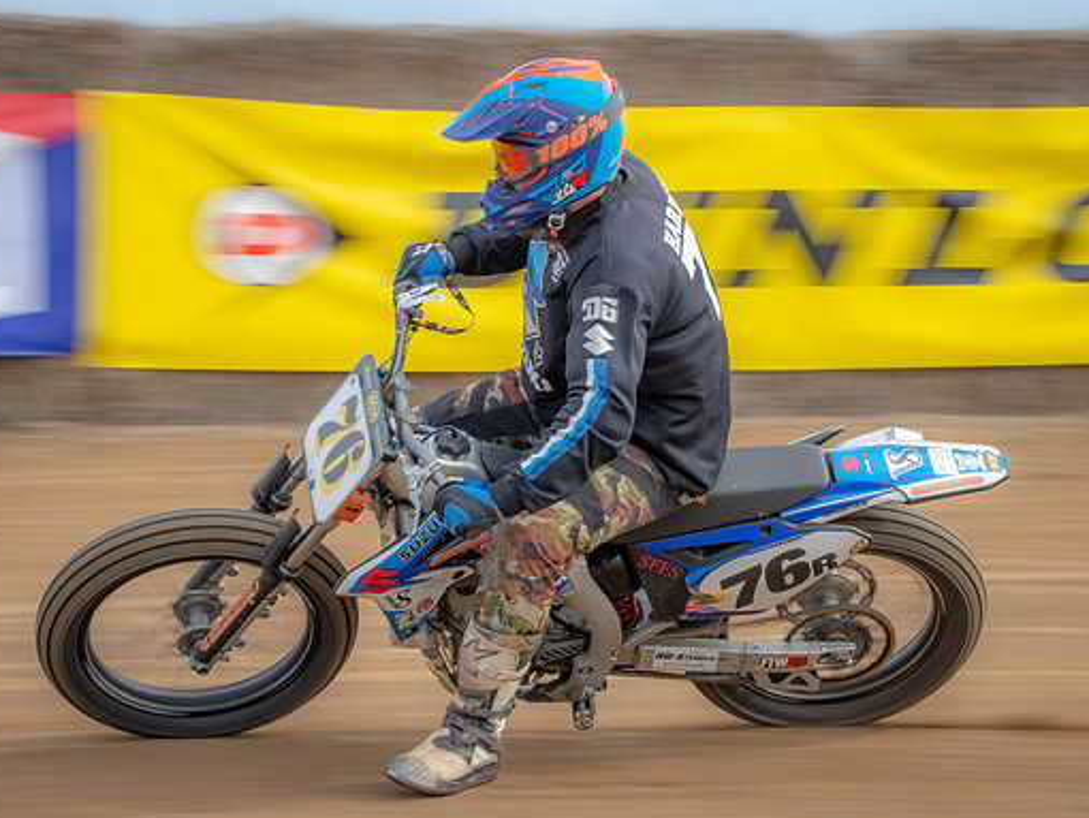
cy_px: 410
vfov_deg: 10.8
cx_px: 580
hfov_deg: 14.3
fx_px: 4343
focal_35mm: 138
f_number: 13
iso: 200
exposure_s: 1/100
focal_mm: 78
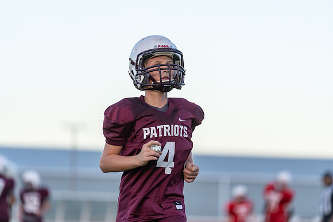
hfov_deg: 10.3
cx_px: 166
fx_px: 1850
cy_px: 111
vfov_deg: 6.9
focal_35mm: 200
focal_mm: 200
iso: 500
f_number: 2.8
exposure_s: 1/1250
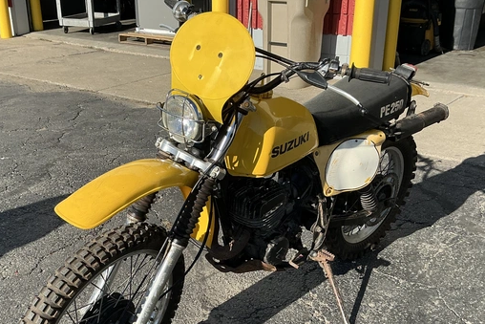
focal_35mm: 43
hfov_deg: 45.4
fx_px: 579
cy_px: 205
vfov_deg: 31.1
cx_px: 217
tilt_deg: -24.2
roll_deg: -0.1
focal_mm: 3
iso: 25
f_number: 1.8
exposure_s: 1/1412
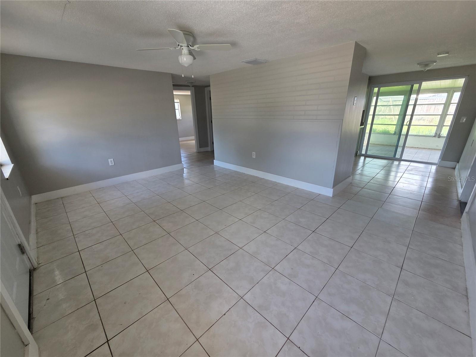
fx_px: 179
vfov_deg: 89.9
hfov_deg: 106.2
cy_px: 178
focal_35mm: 13
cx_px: 238
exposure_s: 1/120
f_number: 2.2
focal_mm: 2.2
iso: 80
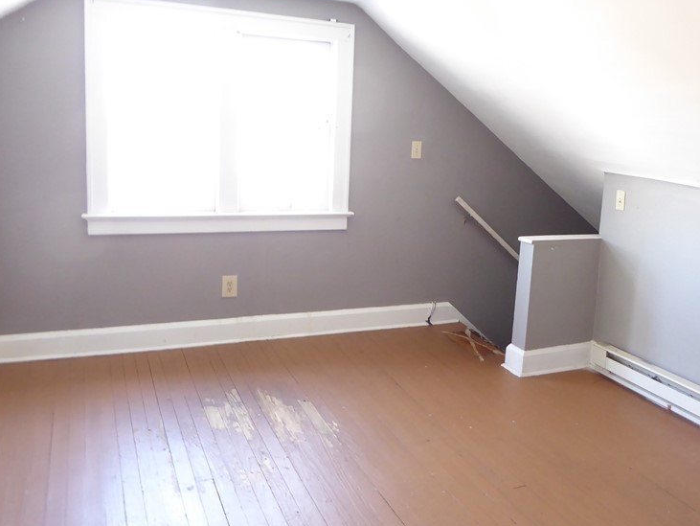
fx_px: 708
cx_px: 440
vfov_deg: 40.7
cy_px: 237
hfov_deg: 52.0
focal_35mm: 35
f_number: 3.3
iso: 400
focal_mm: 4.3
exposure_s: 1/8
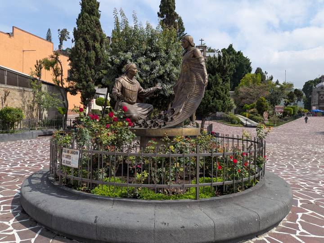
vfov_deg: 56.8
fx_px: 225
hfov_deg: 71.6
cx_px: 162
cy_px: 122
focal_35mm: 24
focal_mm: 4.53
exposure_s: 1/1479
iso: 30
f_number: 1.7
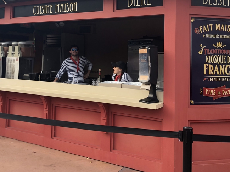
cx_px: 115
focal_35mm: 43
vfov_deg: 33.0
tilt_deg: +1.0
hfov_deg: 43.9
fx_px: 286
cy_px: 47
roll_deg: -1.1
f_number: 1.8
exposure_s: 1/437
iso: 20
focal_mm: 3.99
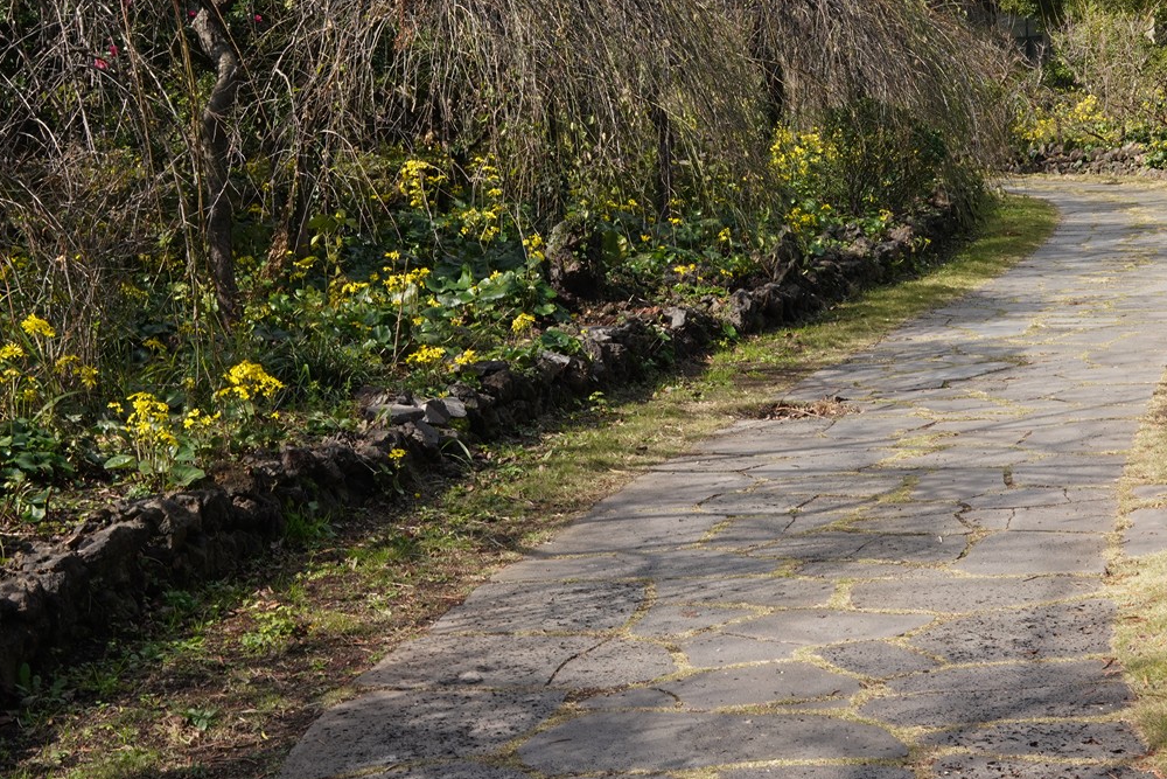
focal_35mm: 70
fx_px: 2269
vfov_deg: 19.2
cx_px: 794
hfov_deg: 28.6
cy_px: 133
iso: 400
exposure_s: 1/100
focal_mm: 35
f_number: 16
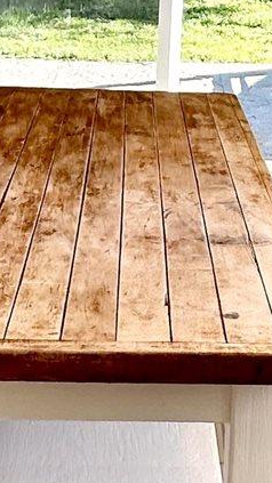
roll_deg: -3.3
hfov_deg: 14.5
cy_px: -40
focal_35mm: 83
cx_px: 183
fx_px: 1064
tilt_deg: -4.2
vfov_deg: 24.0
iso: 40
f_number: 2.2
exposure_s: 1/136
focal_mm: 2.22
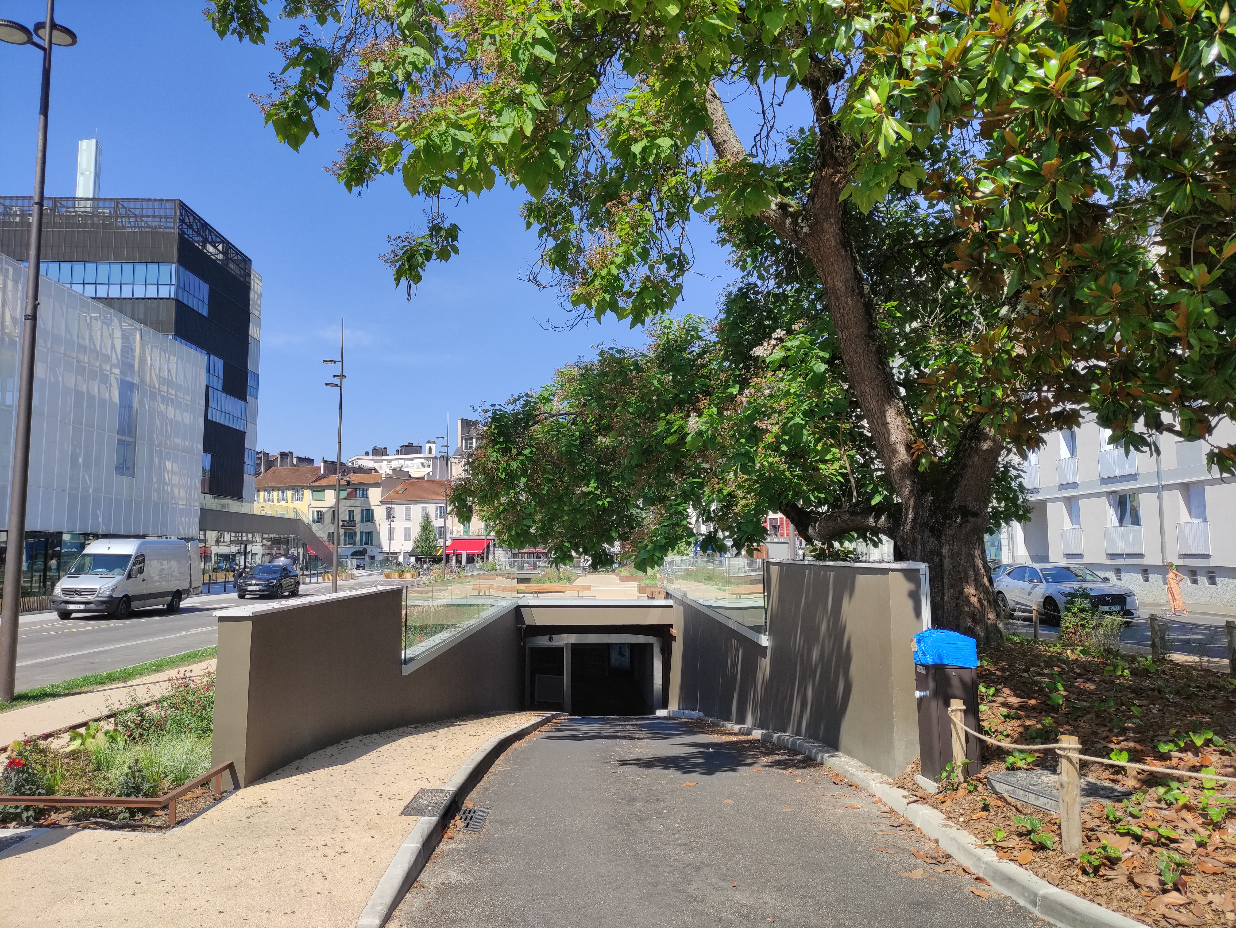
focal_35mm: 25
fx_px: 893
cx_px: 618
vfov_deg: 54.9
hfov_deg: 69.4
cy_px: 464
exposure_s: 1/1318
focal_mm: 5.43
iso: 50
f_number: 1.89
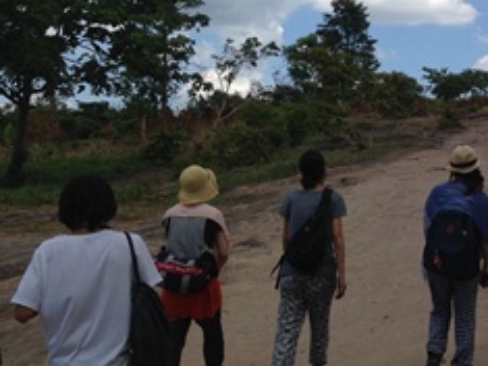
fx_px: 888
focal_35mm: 63
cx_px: 461
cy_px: 108
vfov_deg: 23.1
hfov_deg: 29.2
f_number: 2.4
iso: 50
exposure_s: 1/2169
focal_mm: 4.12
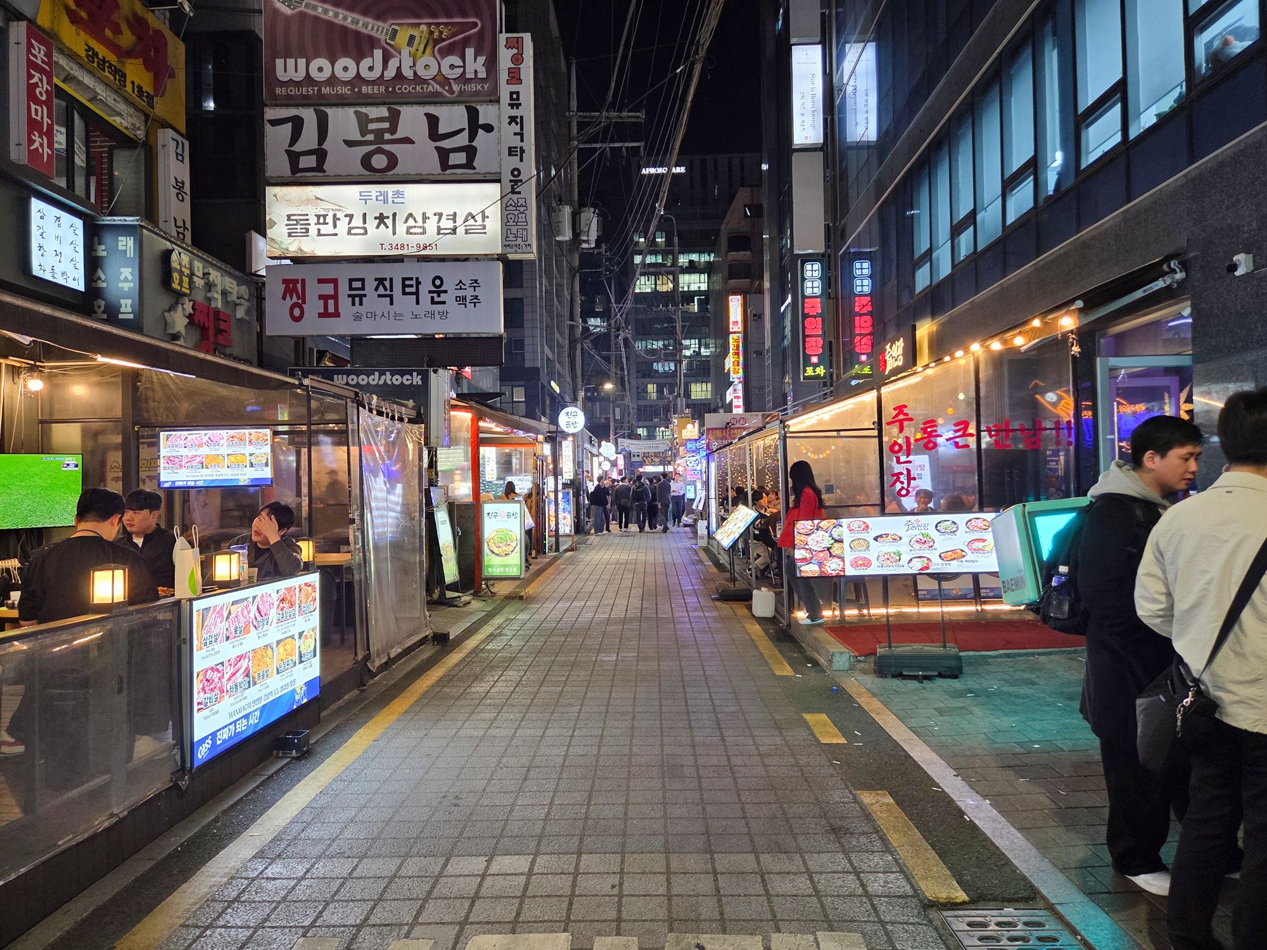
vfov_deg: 58.9
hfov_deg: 73.9
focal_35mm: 23
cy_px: 475
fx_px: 842
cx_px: 634
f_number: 1.8
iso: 320
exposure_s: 1/120
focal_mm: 5.4
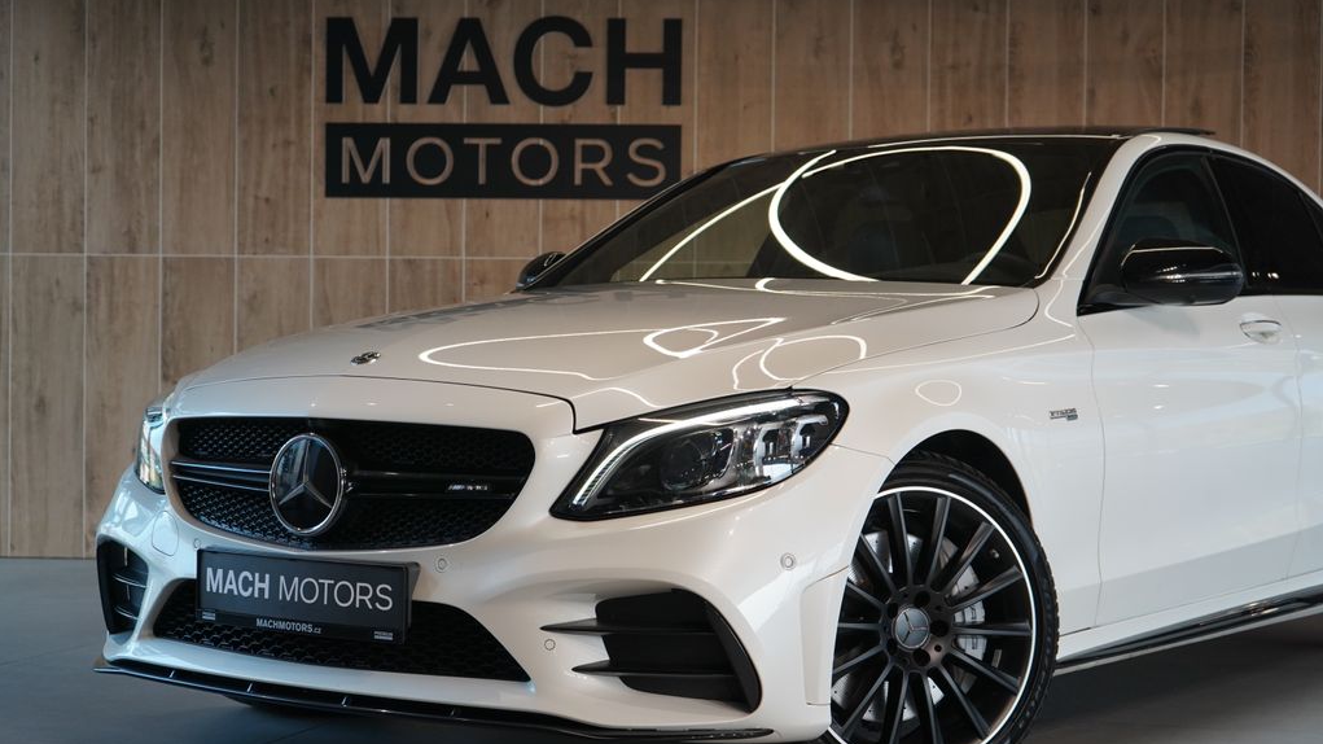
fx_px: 2175
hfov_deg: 33.8
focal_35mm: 62
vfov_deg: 19.4
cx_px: 661
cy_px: 414
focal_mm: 59
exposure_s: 1/160
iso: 1250
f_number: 5
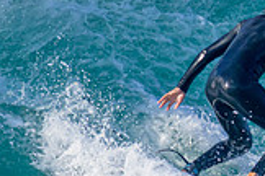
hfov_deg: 0.7
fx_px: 21677
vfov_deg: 0.5
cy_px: 37
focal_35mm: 2945
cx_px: 460
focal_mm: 800
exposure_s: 1/2000
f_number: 11
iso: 2200
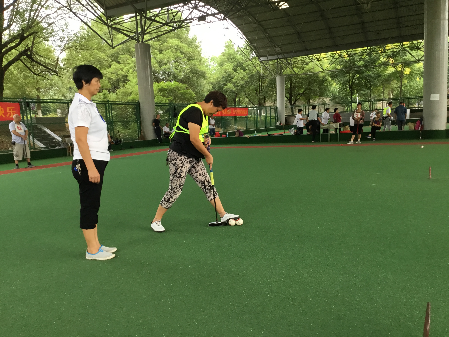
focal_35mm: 31
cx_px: 224
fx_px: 402
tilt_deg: -4.1
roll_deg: +2.6
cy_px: 168
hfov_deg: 58.4
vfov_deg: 45.4
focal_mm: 3.3
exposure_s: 1/33
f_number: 2.4
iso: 25
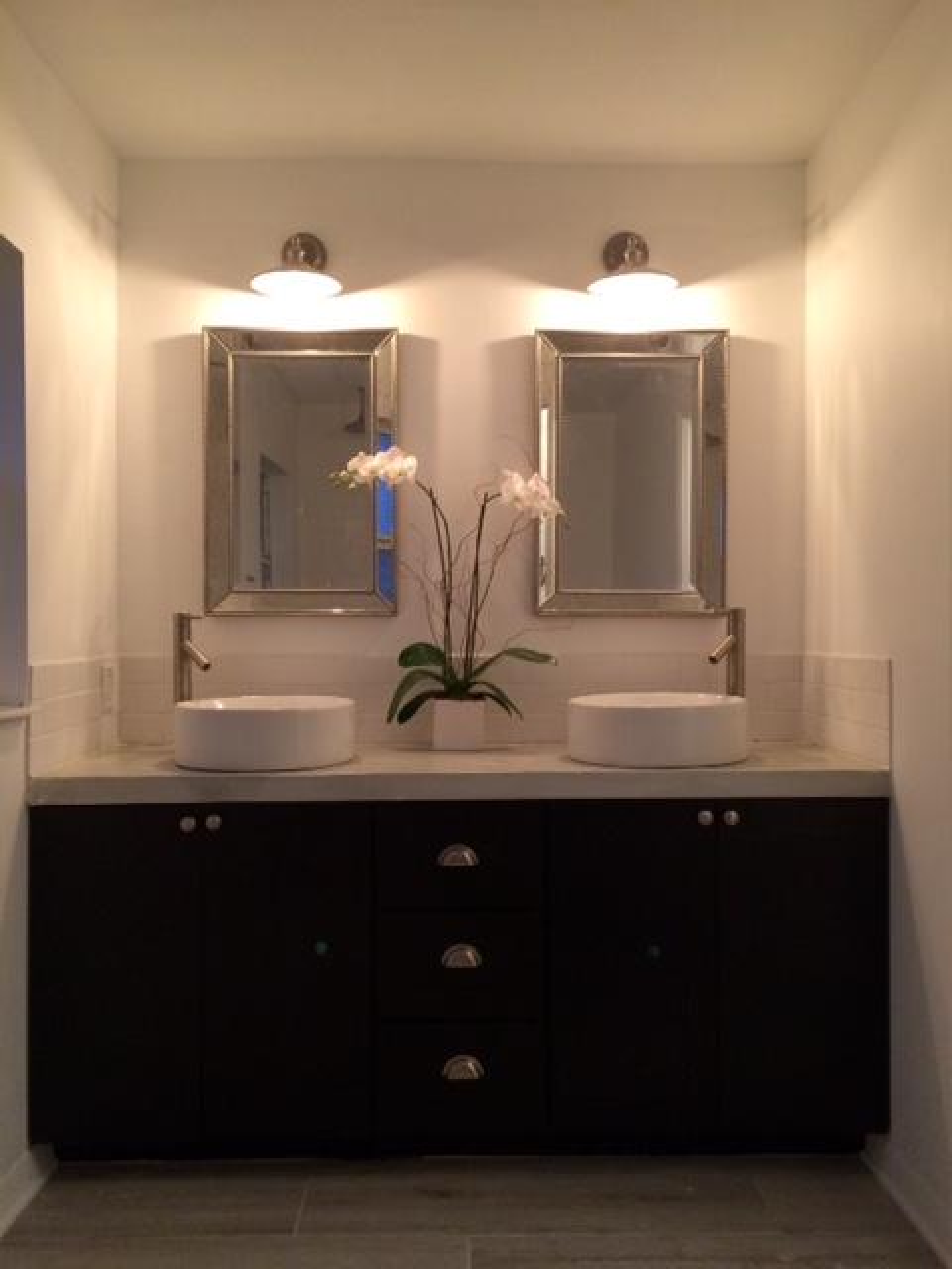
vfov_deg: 61.7
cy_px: 634
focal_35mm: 29
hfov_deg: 48.2
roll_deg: -0.8
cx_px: 476
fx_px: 1063
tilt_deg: +1.2
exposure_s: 1/30
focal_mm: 4.15
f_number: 2.2
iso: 200
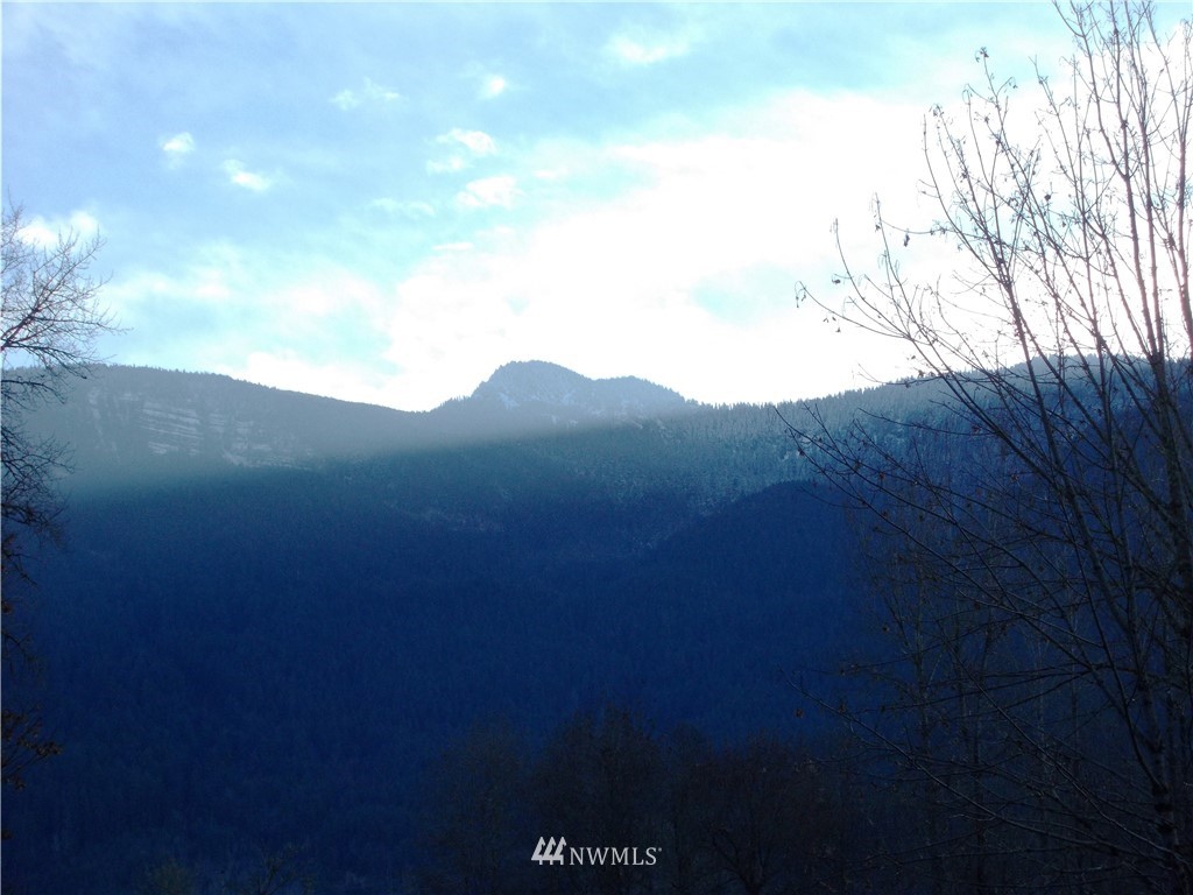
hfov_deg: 25.7
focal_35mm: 76
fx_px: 2619
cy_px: 448
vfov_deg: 19.4
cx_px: 596
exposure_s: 1/500
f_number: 5.8
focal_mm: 13.5
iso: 180
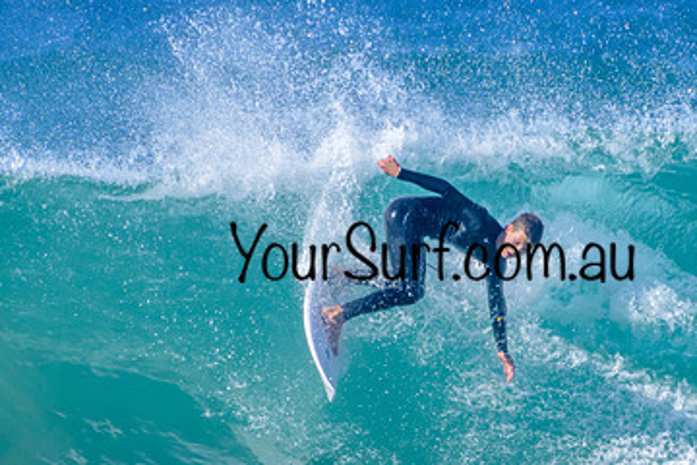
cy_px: 235
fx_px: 31208
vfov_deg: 0.9
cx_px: 430
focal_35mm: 1612
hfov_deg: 1.3
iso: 1100
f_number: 11
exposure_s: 1/2000
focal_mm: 1000
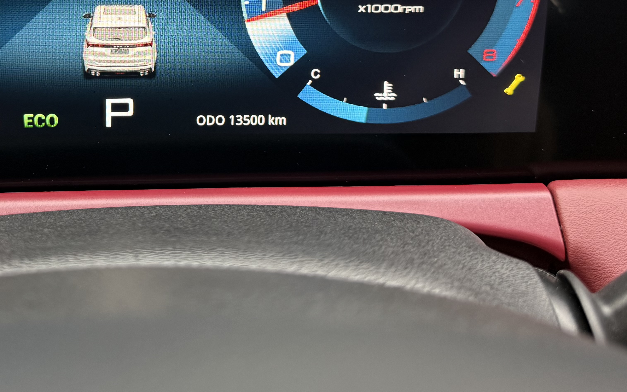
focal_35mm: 48
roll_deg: -0.6
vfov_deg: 25.5
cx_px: 141
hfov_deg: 40.4
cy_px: -7
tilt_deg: -23.1
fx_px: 820
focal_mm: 6.76
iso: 160
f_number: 1.78
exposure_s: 1/50
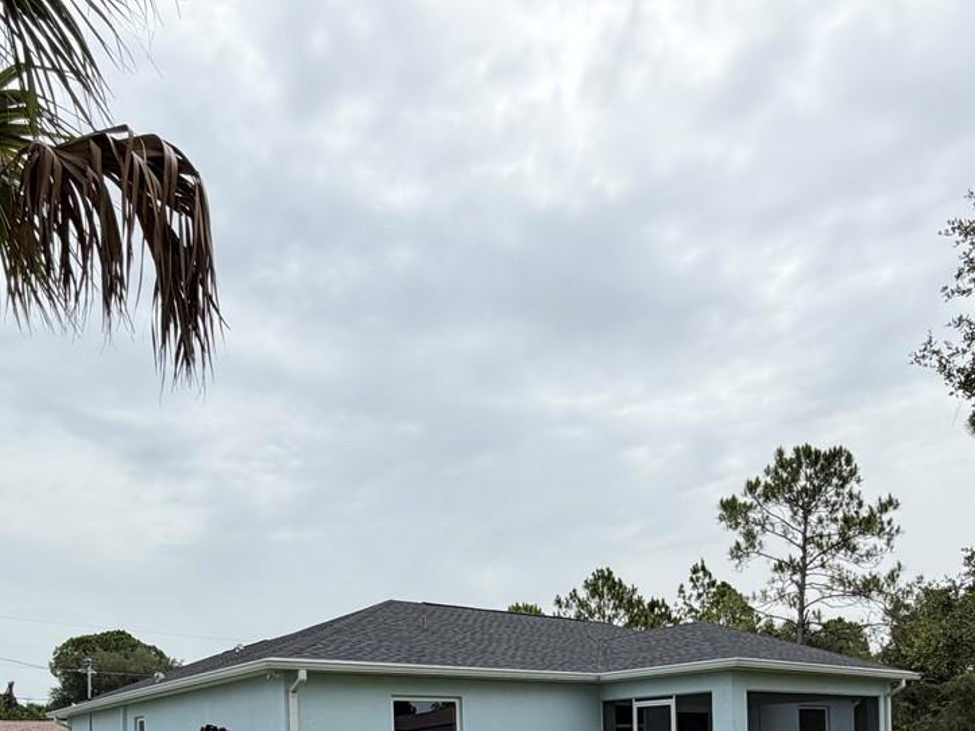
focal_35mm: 31
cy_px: 742
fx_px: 873
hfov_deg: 58.3
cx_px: 503
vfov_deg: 39.6
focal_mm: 2.22
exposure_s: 1/1285
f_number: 2.2
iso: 20
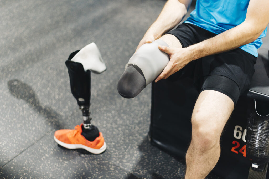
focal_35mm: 50
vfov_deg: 26.9
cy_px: 90
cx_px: 134
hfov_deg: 39.6
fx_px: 373
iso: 1000
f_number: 2
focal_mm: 50
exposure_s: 1/125
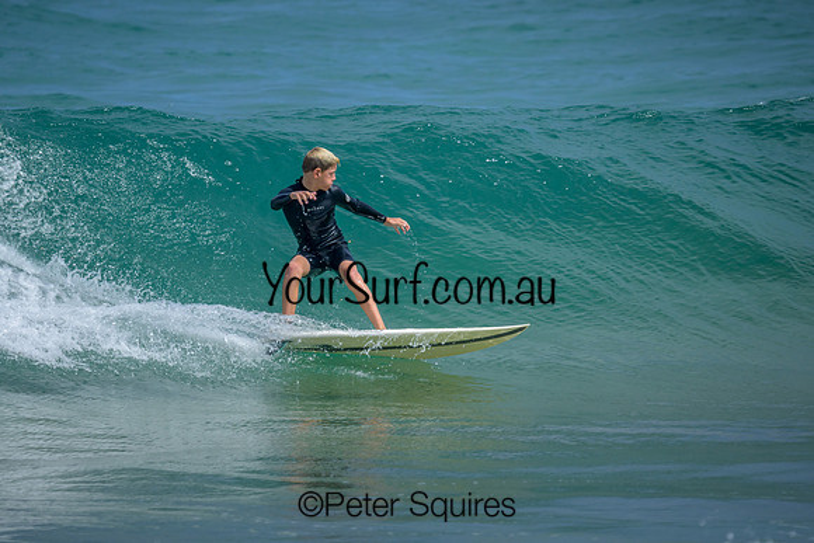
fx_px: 24772
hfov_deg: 1.9
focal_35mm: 1095
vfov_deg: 1.3
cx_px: 369
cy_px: 223
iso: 360
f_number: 6.3
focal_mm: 800
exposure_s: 1/2500
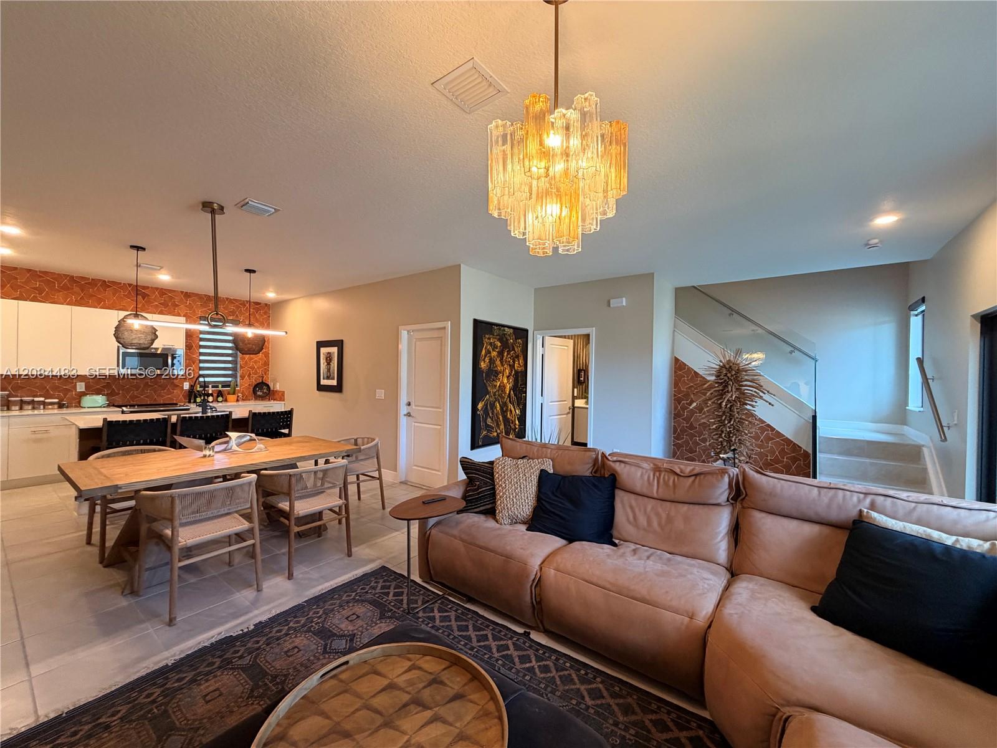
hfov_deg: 102.1
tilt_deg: +0.0
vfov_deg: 85.7
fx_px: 403
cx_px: 498
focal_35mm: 14
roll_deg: -0.5
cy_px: 374
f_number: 2.2
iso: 250
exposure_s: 1/60
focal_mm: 2.22
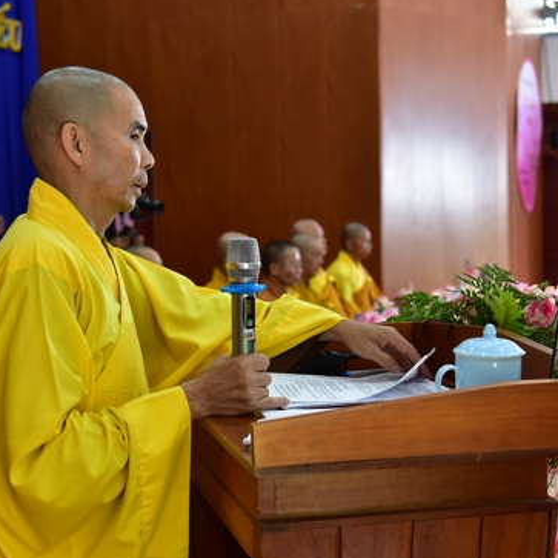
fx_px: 1222
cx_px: 271
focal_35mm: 67
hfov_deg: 25.7
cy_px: 251
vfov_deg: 25.7
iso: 500
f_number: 4
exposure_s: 1/50
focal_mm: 44
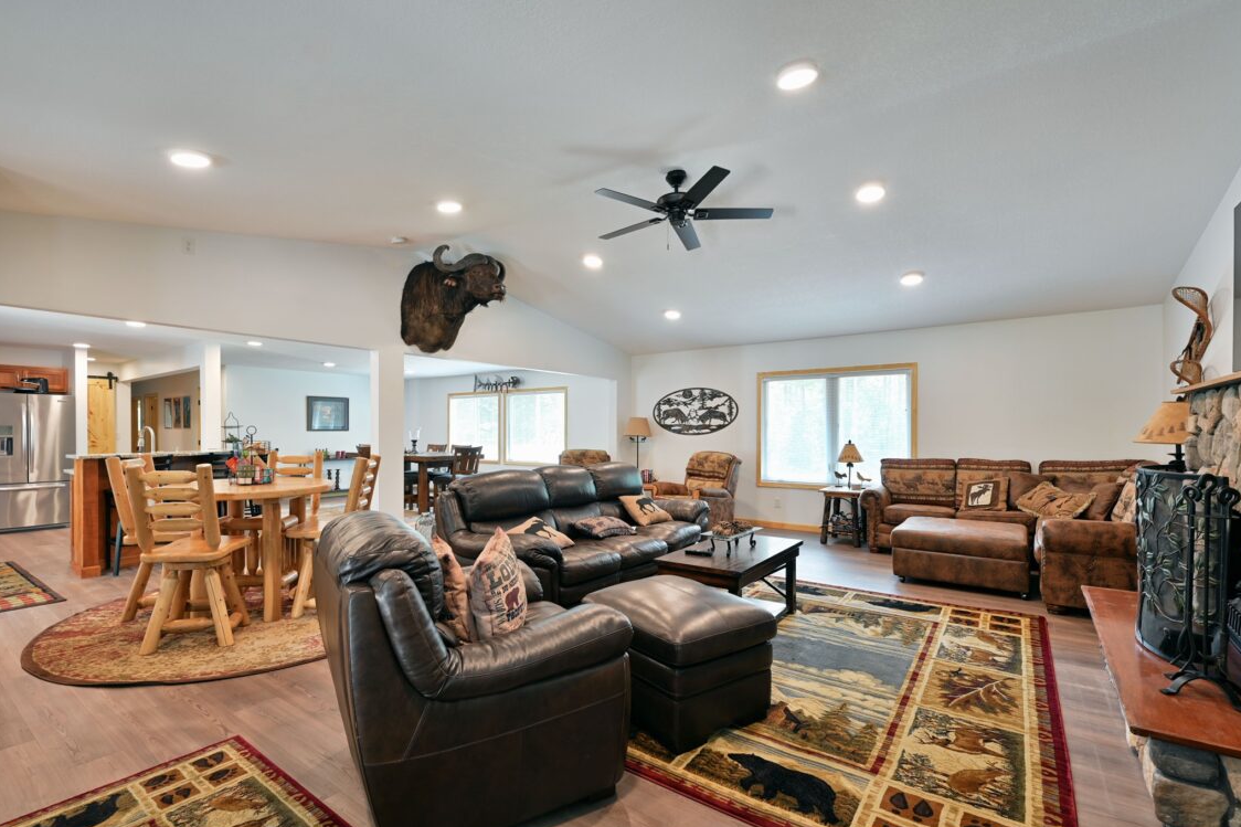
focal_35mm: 17
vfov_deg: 71.9
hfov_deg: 94.9
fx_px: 570
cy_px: 432
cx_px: 605
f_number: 5.6
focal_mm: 15.5
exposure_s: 1/4
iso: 100
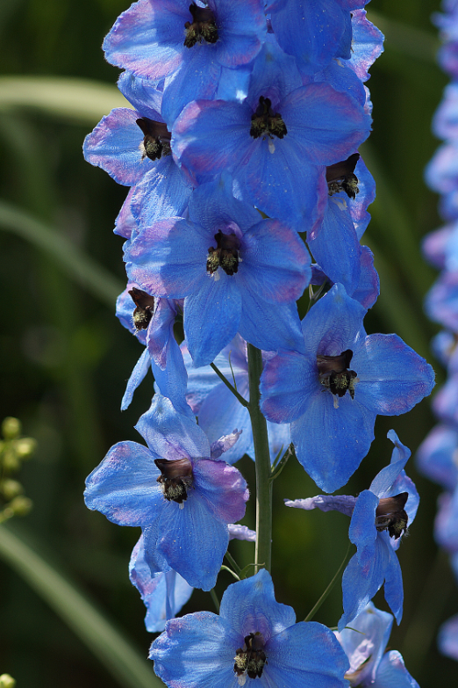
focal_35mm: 230
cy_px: 349
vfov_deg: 9.0
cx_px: 292
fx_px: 4389
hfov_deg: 6.0
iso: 100
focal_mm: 100
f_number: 4
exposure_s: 1/500
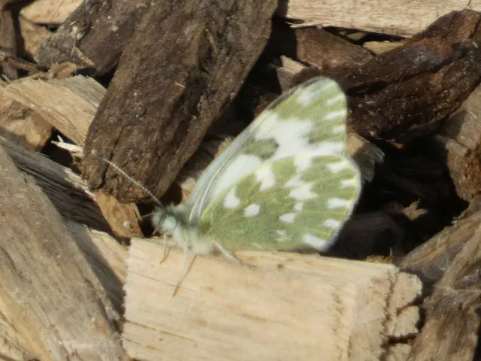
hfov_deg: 1.7
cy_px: 180
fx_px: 16674
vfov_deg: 1.2
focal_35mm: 1200
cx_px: 240
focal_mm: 215
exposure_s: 1/250
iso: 80
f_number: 5.9
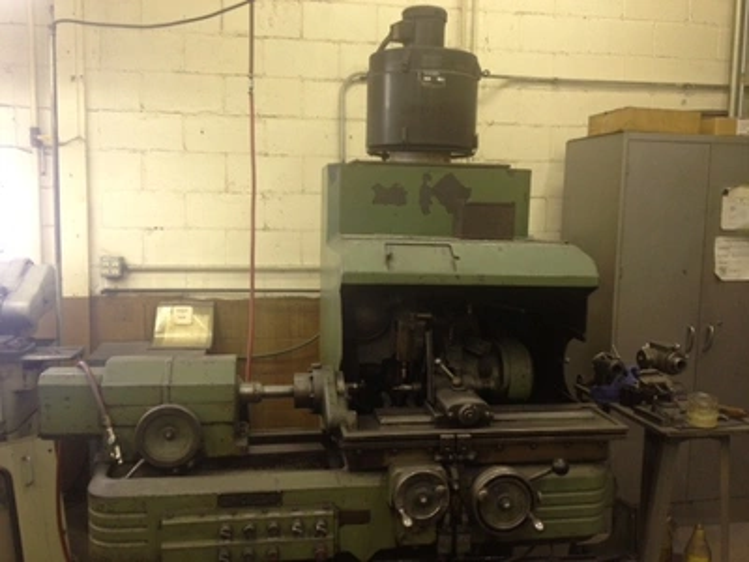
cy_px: 281
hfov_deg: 52.6
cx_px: 374
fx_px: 757
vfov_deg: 40.7
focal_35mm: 35
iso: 80
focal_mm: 4.28
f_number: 2.4
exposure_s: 1/20
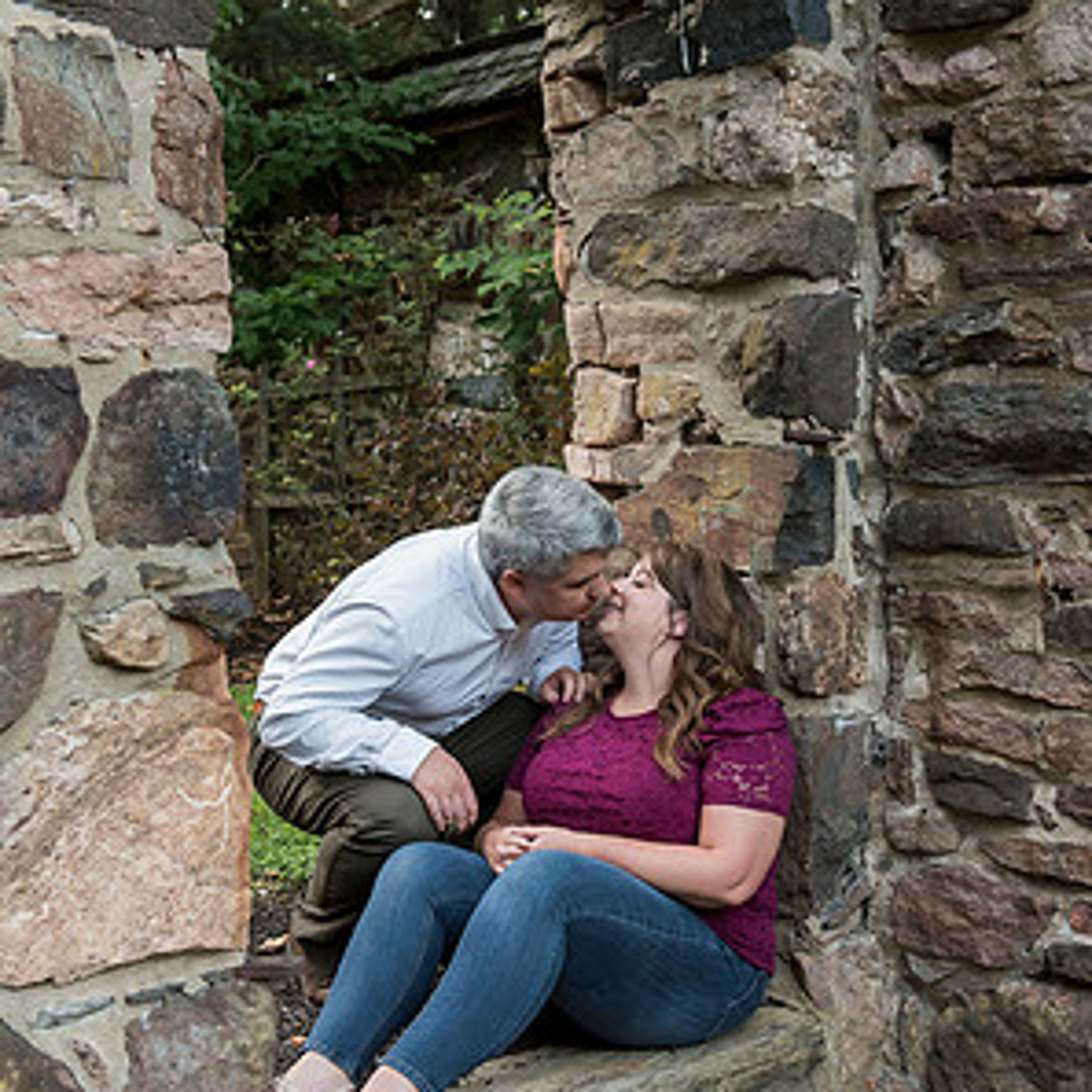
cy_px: 607
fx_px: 2070
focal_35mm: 58
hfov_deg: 29.6
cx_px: 544
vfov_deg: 29.5
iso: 1600
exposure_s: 1/125
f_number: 4.5
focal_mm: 45
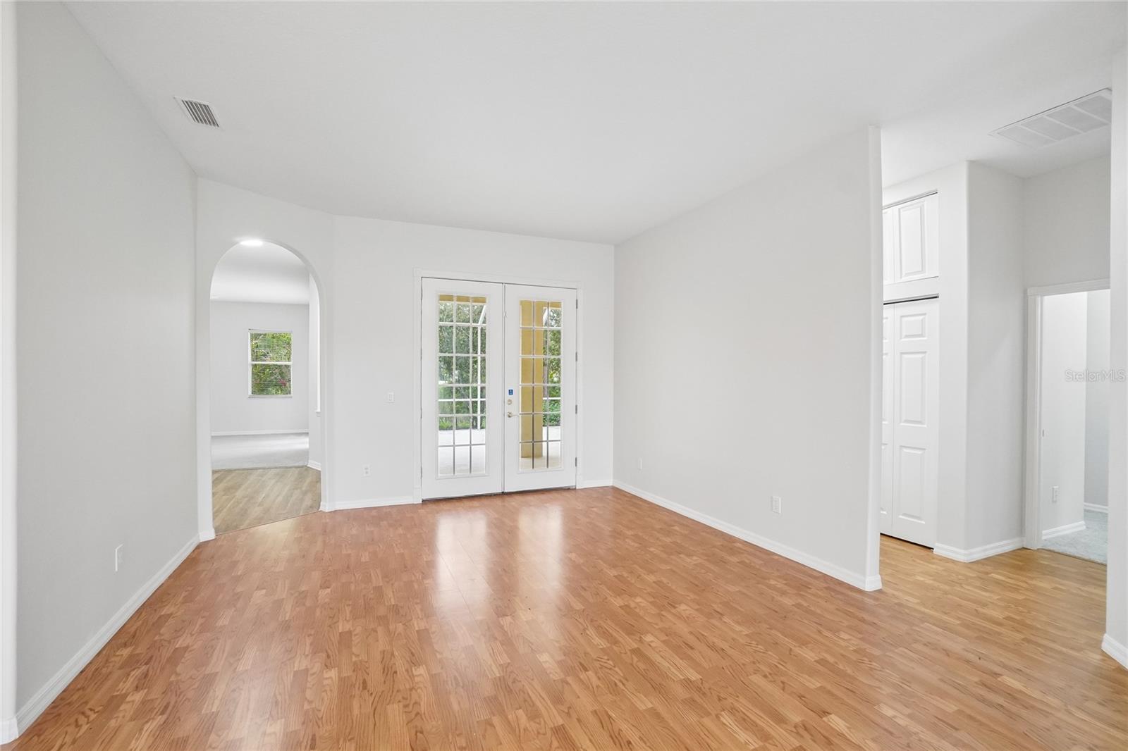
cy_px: 376
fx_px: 470
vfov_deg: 77.3
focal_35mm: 15
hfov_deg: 100.4
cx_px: 564
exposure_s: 1/30
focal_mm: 10
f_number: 8
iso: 640
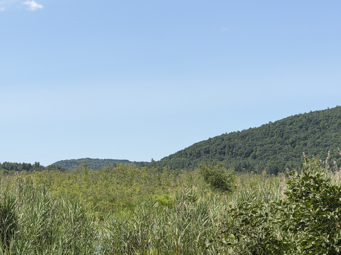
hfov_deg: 24.4
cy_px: 183
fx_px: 788
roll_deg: +1.0
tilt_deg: +0.0
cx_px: 195
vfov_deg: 18.3
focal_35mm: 80
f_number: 1.78
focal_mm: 6.76
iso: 64
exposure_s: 1/4878
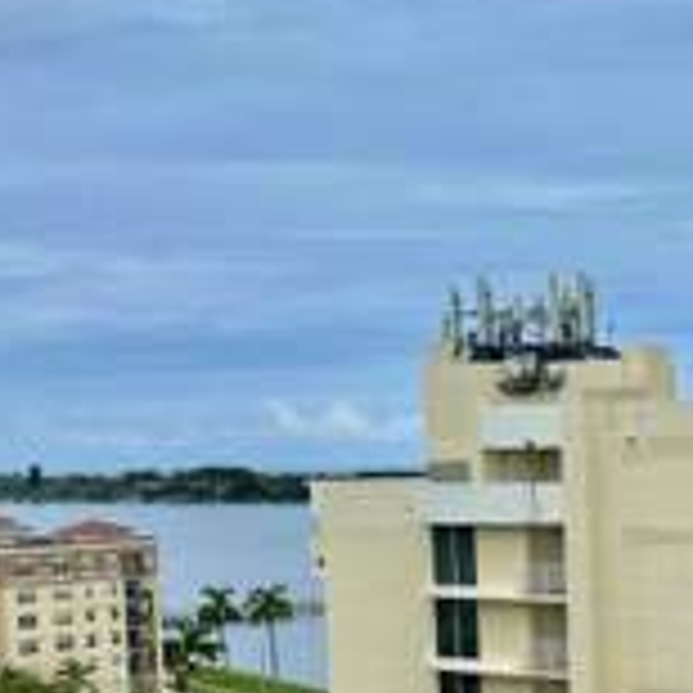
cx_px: 1053
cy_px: 524
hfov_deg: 21.6
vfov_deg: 25.8
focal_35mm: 66
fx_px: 1495
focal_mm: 6.86
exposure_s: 1/8197
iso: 80
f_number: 1.78
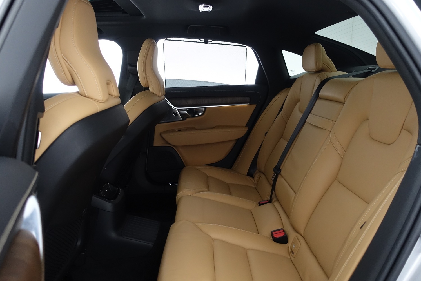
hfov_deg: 69.4
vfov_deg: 49.5
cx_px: 214
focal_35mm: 26
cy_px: 147
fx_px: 304
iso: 1000
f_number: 2.5
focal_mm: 8.8
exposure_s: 1/30
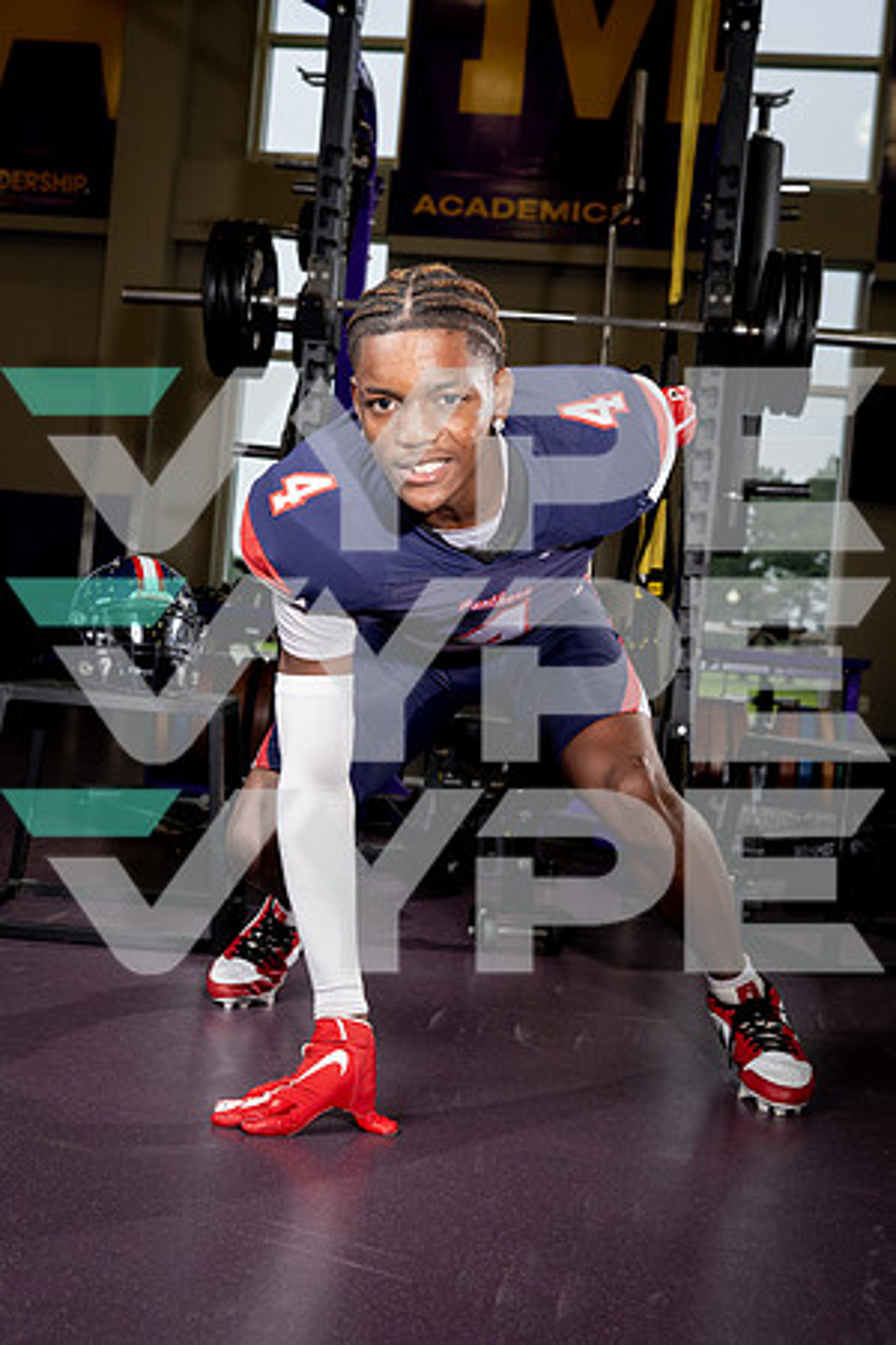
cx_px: 448
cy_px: 672
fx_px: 1493
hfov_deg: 33.4
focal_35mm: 40
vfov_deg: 48.5
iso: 640
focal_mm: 40
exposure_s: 1/250
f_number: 5.6
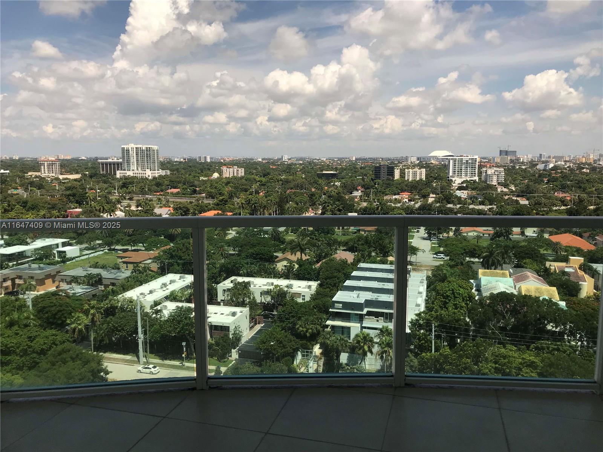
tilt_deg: -7.3
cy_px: 226
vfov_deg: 49.7
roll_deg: -0.3
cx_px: 302
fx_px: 488
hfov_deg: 63.4
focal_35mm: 28
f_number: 1.8
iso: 20
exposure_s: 1/3546
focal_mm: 3.99
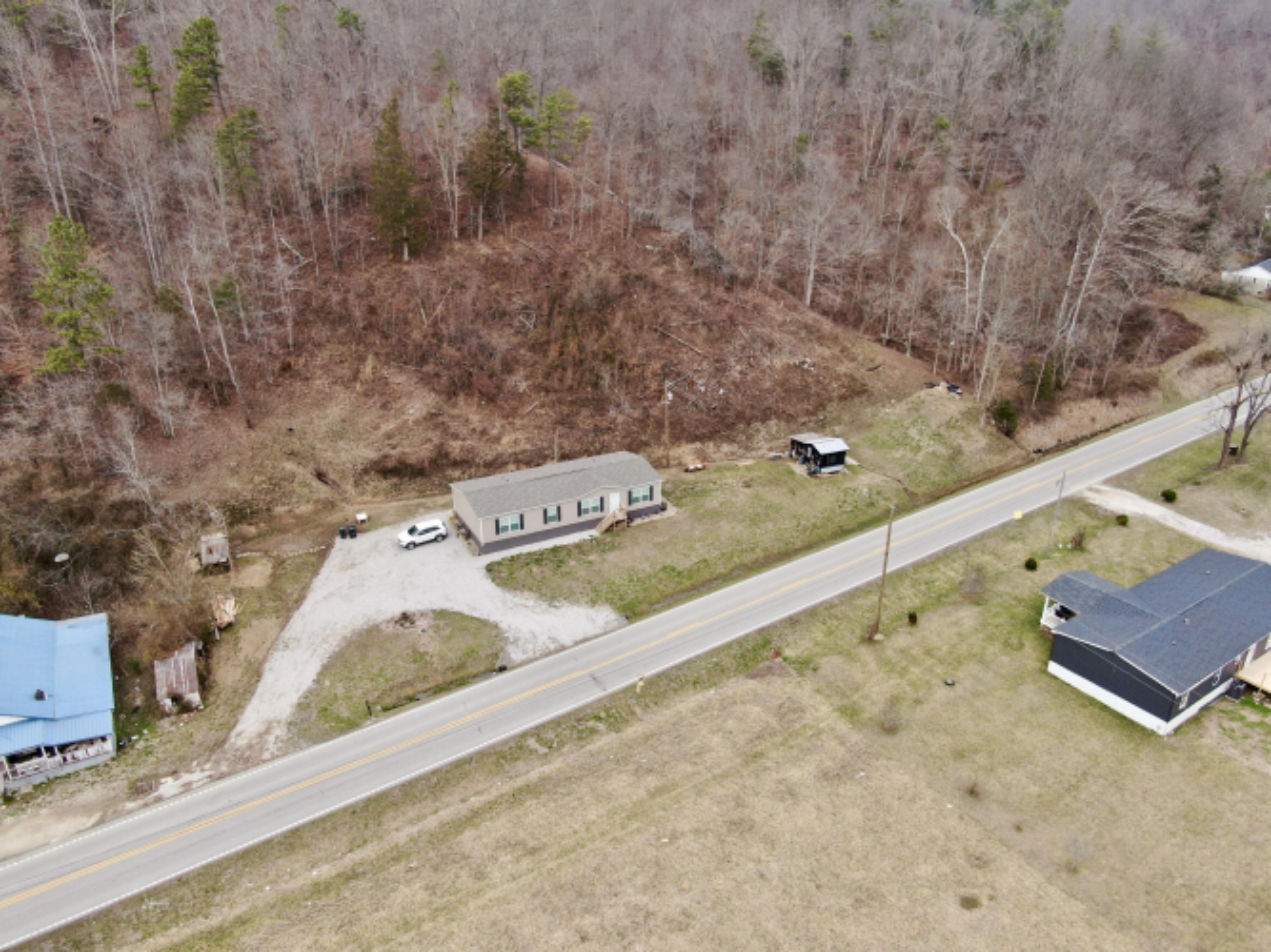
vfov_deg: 56.8
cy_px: 476
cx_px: 636
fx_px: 881
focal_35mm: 24
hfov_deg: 71.6
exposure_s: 1/160
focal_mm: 4.39
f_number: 2.8
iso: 100
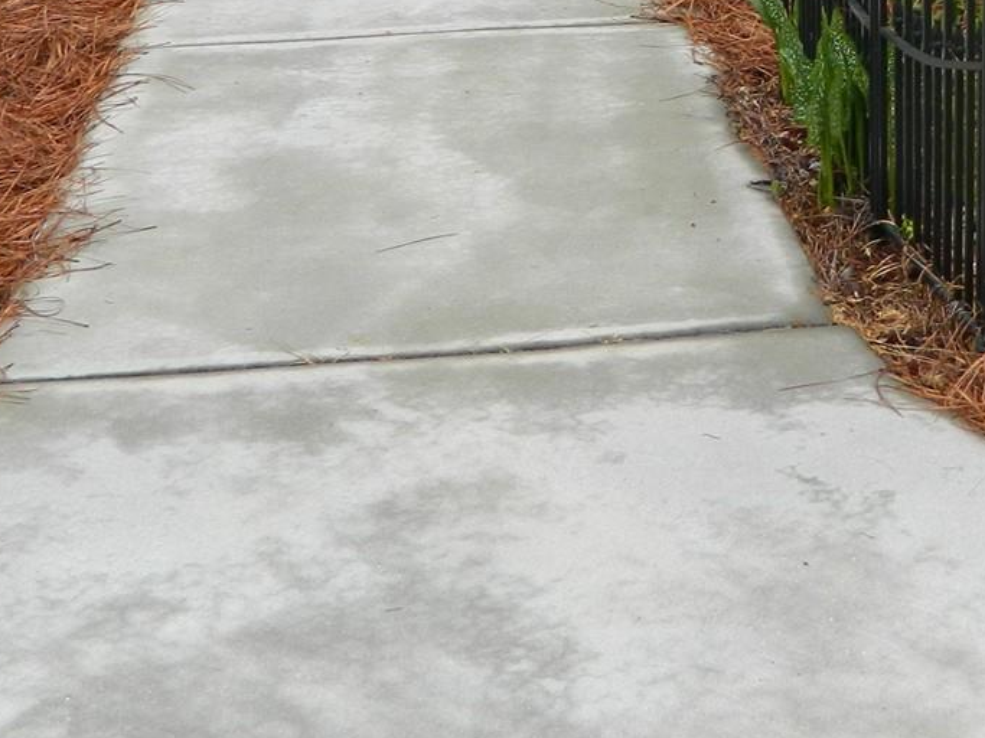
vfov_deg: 15.1
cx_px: 878
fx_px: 2646
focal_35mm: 93
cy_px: -248
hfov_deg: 20.7
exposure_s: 1/100
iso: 80
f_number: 3.2
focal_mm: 5.6
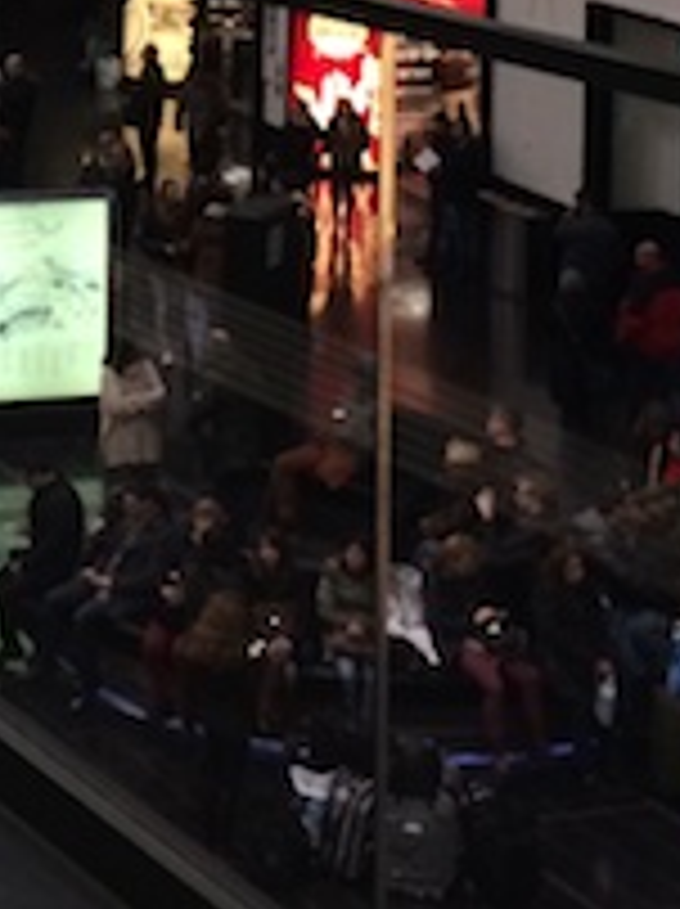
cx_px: -315
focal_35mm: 119
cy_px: -306
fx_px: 3123
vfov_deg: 15.7
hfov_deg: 11.9
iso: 64
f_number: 2.2
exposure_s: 1/30
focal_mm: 4.12
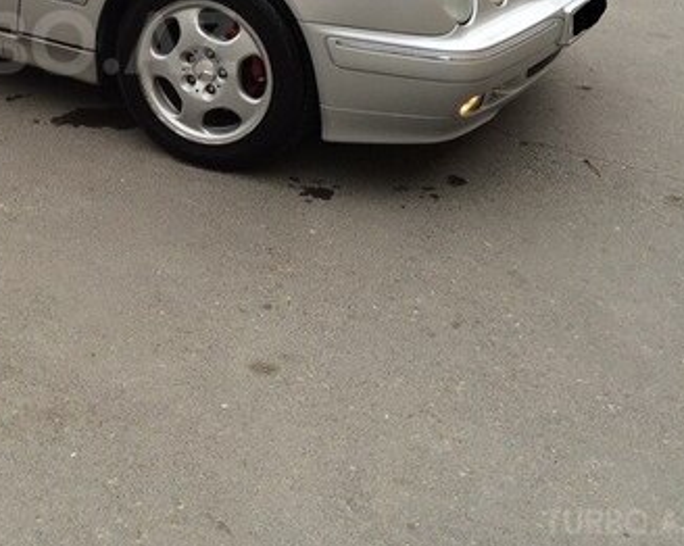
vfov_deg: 25.7
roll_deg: +0.5
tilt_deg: -19.8
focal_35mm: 57
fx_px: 1153
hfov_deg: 31.0
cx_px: 23
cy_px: 43
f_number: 2.2
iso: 32
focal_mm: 4.15
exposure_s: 1/100
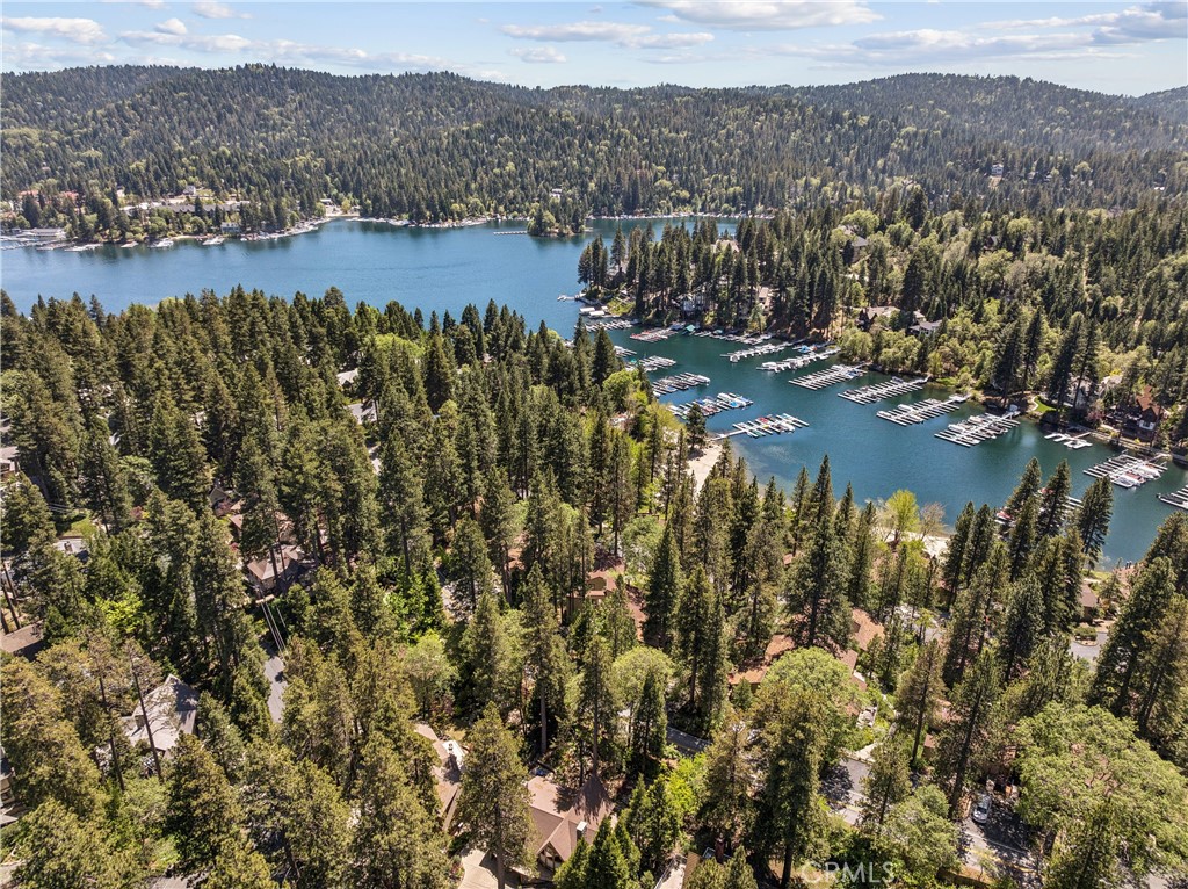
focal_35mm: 24
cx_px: 594
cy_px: 444
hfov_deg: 71.6
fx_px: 823
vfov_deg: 56.7
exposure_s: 1/60
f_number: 2.8
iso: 100
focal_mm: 12.3
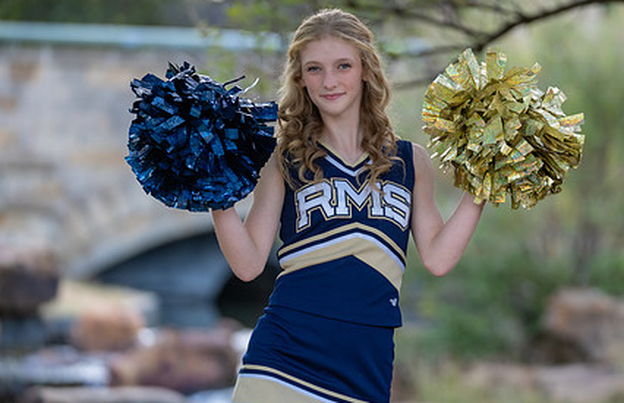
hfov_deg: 10.5
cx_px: 346
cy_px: 196
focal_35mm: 197
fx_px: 3381
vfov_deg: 6.8
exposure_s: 1/320
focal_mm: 143
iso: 200
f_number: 2.8
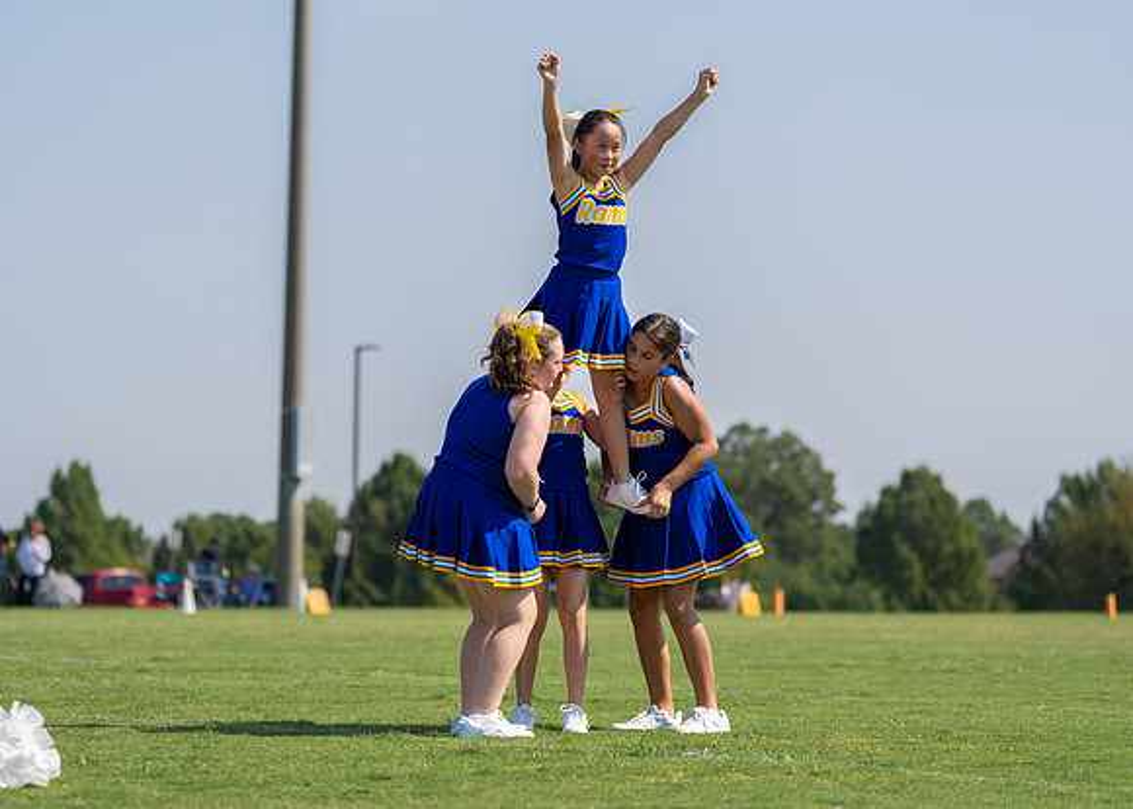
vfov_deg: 12.0
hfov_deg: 16.7
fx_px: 3856
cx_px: 488
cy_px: 336
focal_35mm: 120
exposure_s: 1/2500
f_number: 2.8
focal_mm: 97
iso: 100
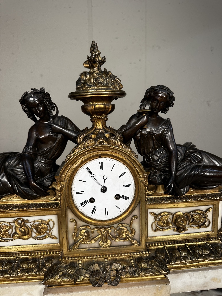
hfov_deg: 56.8
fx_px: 205
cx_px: 111
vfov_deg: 71.6
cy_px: 148
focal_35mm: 24
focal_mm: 6.86
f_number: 1.78
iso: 80
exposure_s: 1/100
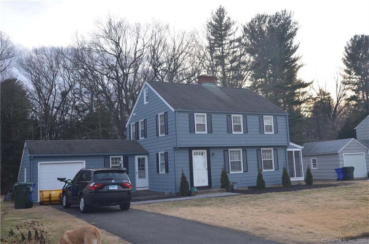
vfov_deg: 36.7
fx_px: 368
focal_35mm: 36
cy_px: 122
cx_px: 184
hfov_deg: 53.3
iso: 180
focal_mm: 24
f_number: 4
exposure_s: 1/200
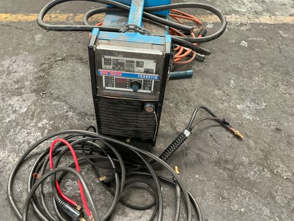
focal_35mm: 28
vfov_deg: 49.7
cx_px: 147
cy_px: 110
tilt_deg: -51.2
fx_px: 238
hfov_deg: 63.4
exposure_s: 1/60
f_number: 1.8
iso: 160
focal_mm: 3
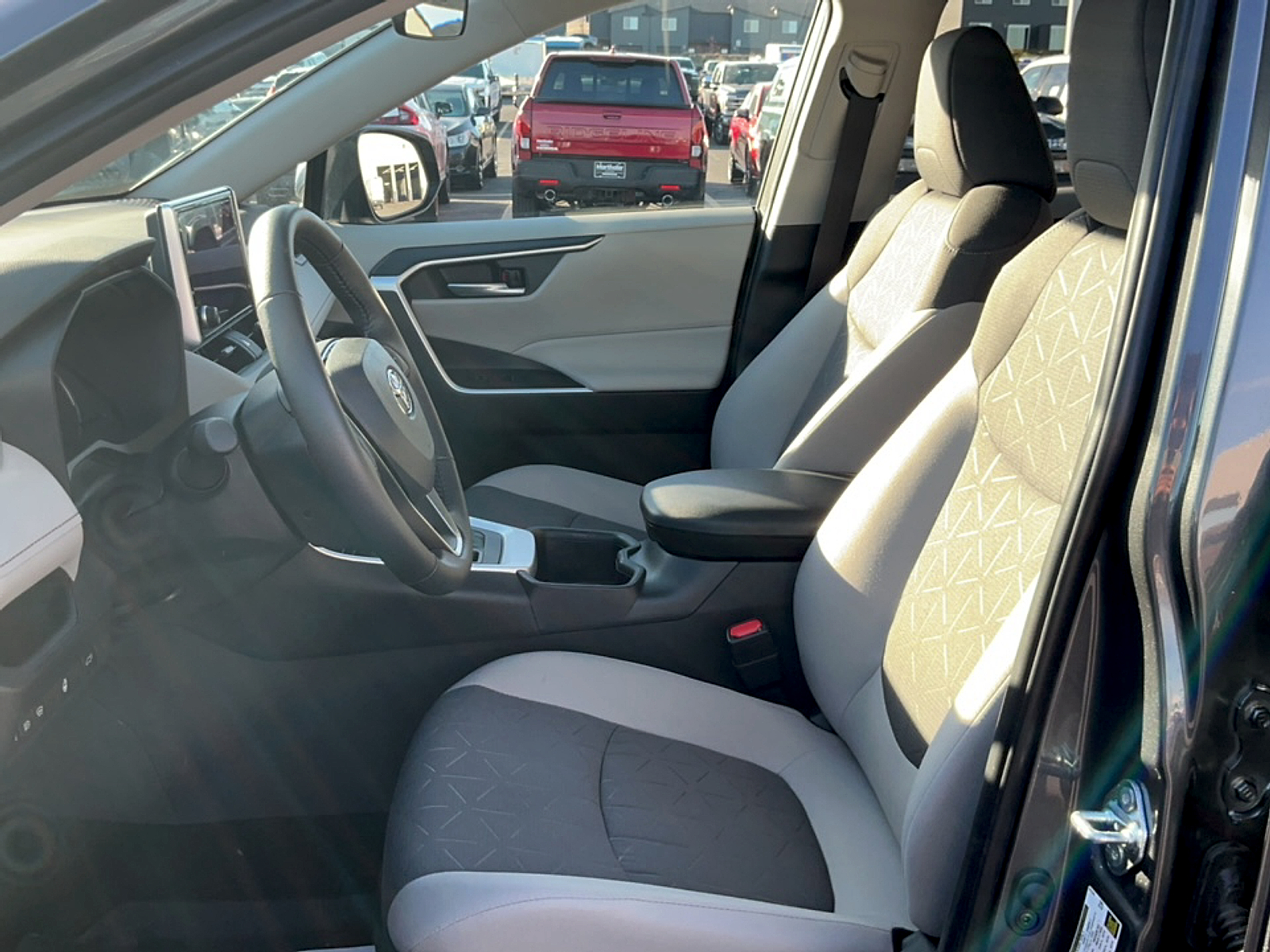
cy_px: 476
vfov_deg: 46.8
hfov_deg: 60.0
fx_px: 1101
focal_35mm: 30
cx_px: 635
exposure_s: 1/120
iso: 20
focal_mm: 3
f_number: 1.8
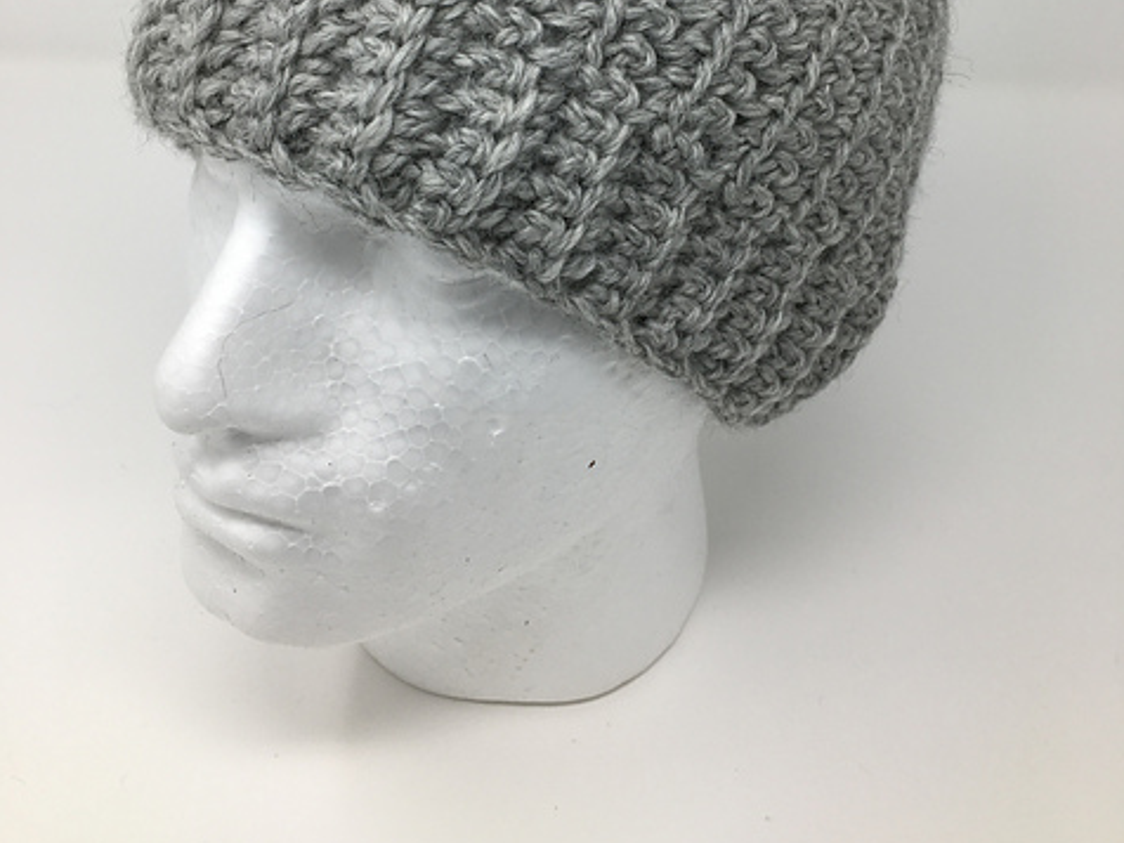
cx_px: 562
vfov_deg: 35.7
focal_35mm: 39
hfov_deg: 47.9
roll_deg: -0.8
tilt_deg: -33.8
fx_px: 1266
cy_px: 177
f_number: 2.2
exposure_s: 1/120
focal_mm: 4.15
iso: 25
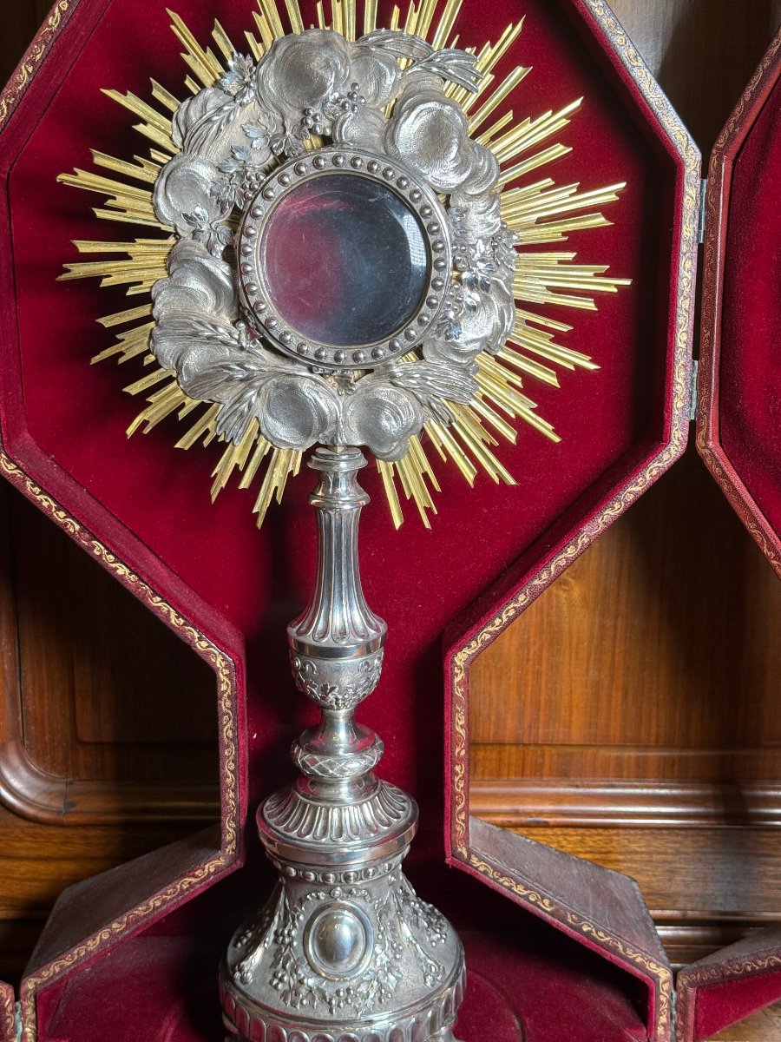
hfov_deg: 30.3
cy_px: 521
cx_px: 390
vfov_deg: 39.7
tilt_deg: -11.7
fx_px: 1444
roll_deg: +0.3
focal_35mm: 48
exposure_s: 1/96
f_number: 1.78
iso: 80
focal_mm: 6.76
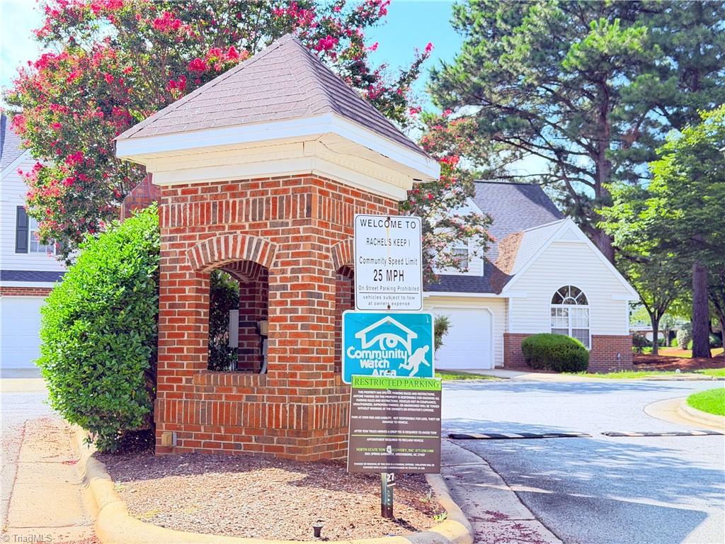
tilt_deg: +4.5
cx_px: 362
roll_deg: -0.3
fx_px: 1005
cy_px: 272
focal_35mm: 48
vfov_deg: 30.3
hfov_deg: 39.7
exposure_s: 1/587
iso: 100
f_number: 1.78
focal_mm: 6.76
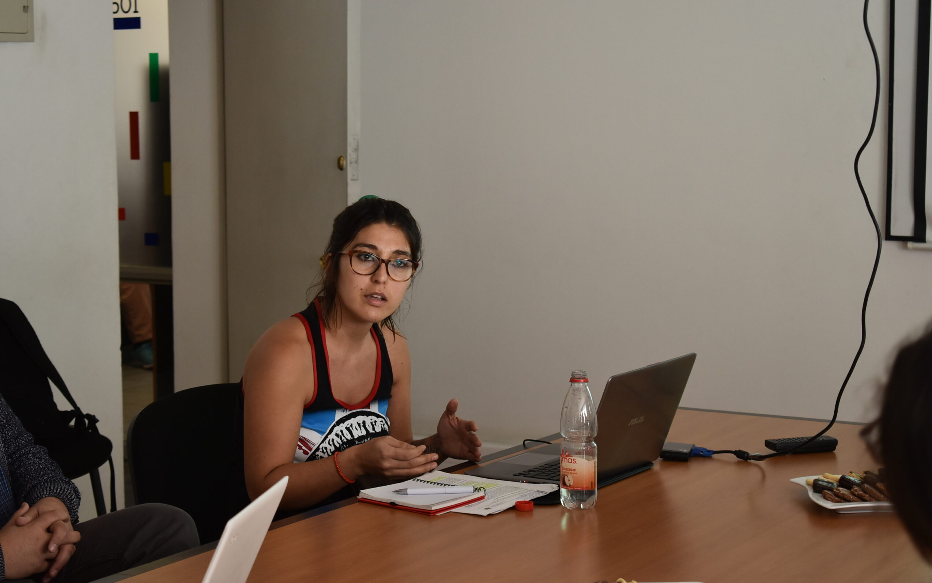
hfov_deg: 24.5
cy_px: 300
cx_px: 465
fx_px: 2147
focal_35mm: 85
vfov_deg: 15.5
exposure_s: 1/60
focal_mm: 55
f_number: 5.6
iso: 720
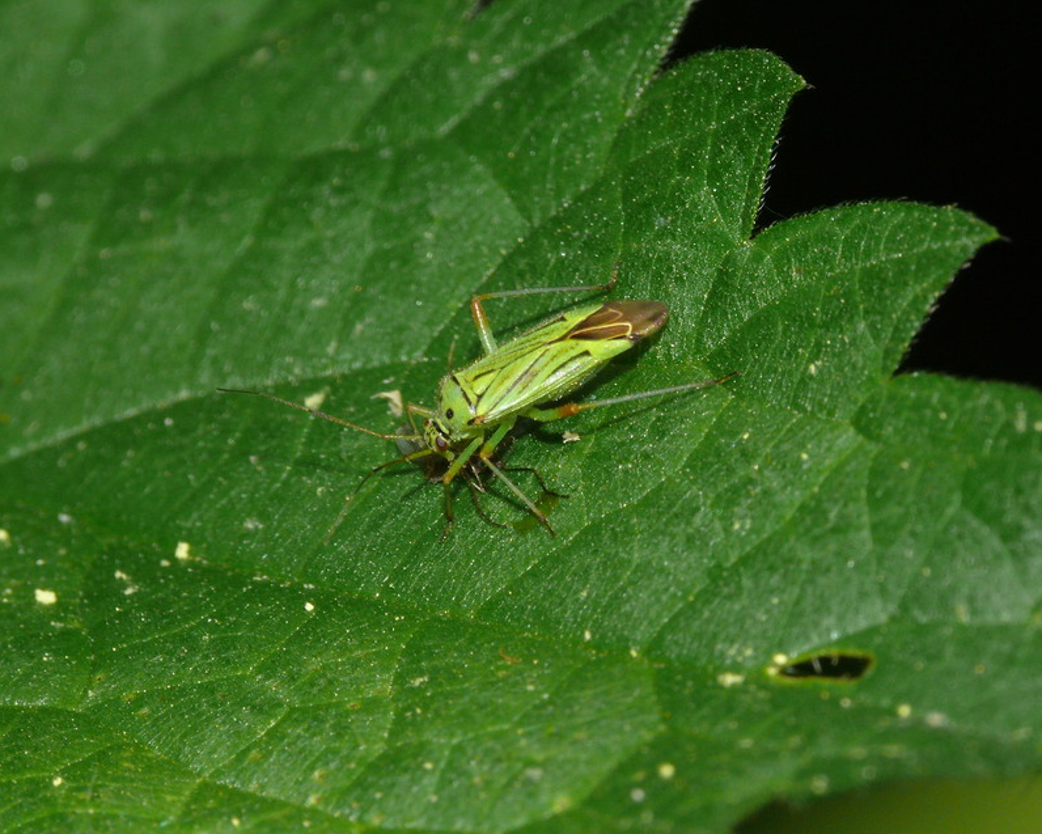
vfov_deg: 6.2
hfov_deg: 7.8
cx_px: 544
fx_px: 7680
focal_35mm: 249
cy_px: 418
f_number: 11
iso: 200
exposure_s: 1/160
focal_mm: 50.3
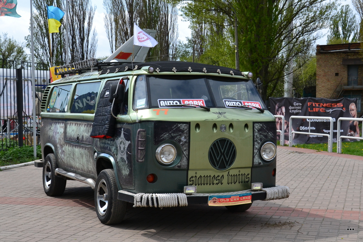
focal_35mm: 42
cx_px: 182
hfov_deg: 46.4
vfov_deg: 31.9
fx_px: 423
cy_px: 121
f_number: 11
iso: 400
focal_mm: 28
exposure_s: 1/400
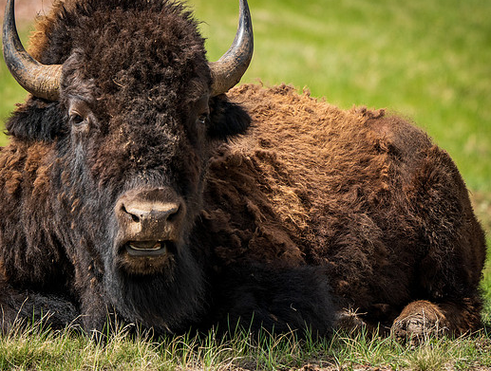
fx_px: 8109
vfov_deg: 2.6
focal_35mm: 570
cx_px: 282
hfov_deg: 3.5
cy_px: 145
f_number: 8
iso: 640
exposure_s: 1/1000
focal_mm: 400
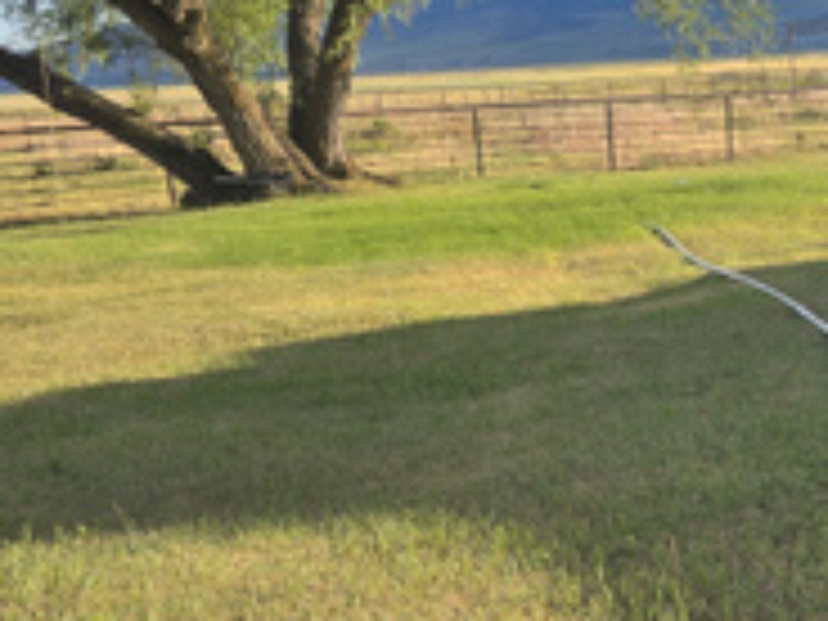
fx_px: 1914
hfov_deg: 21.2
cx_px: 1188
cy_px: 324
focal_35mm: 80
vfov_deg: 18.4
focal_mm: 6.3
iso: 12
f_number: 1.7
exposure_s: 1/388
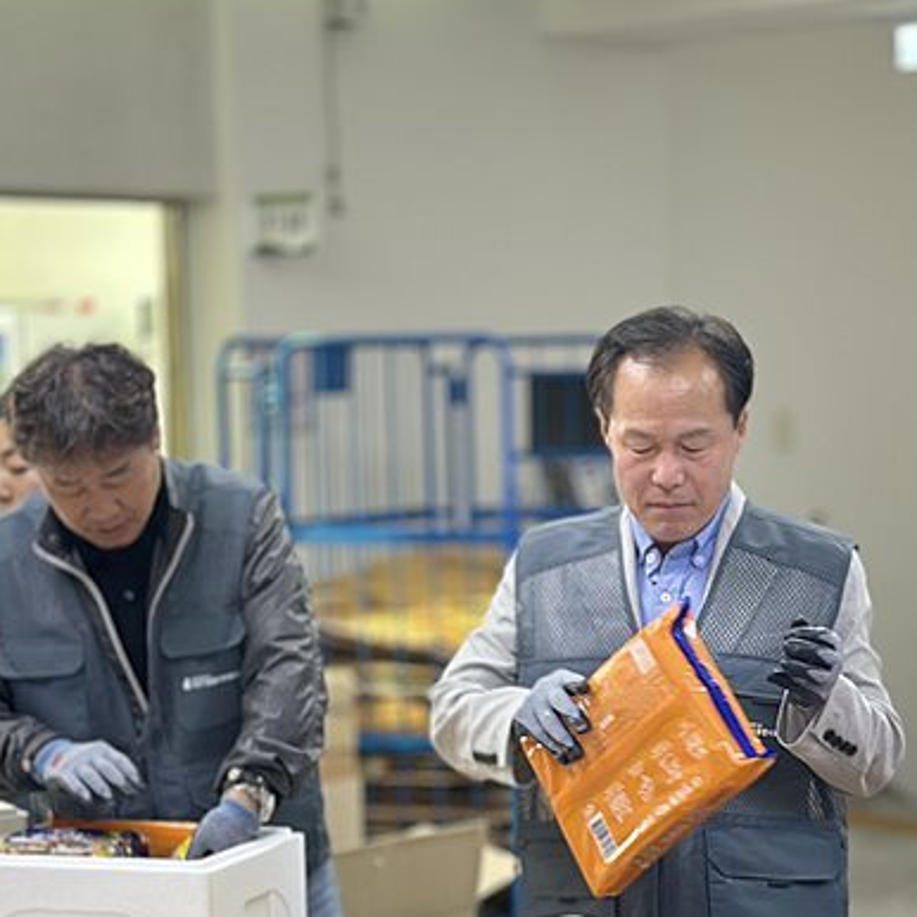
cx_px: 630
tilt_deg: -7.3
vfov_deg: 17.5
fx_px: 2967
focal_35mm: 99
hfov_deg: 17.5
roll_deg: +0.0
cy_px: 700
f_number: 1.78
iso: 125
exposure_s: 1/120
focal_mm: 6.86
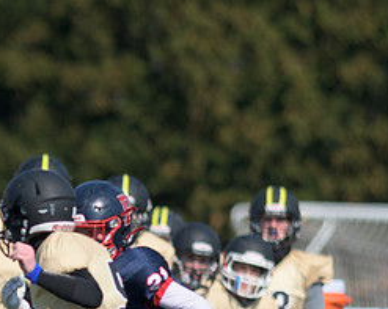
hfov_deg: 1.6
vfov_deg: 1.3
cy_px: 201
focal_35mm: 1234
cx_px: -121
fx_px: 14154
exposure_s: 1/5000
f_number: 2.8
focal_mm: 300
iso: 200
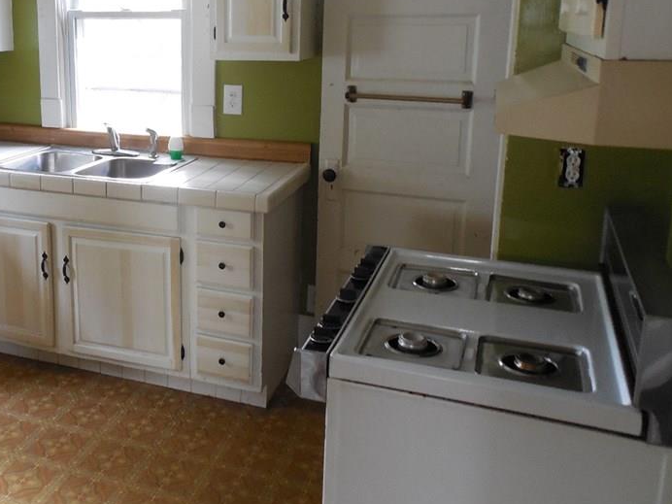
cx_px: 179
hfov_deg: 48.5
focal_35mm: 37
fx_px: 718
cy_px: 159
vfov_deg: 38.1
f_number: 3.3
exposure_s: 1/20
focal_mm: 4.5
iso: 400
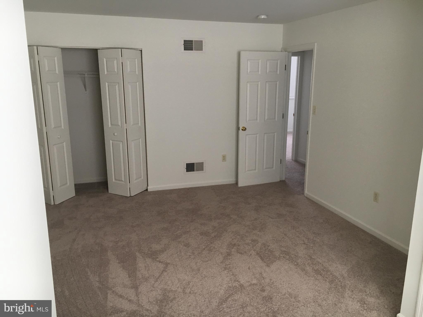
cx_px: 212
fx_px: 354
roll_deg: +1.0
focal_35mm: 29
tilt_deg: -12.4
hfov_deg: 61.7
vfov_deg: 48.2
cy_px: 158
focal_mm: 4.15
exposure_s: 1/30
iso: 80
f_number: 2.2
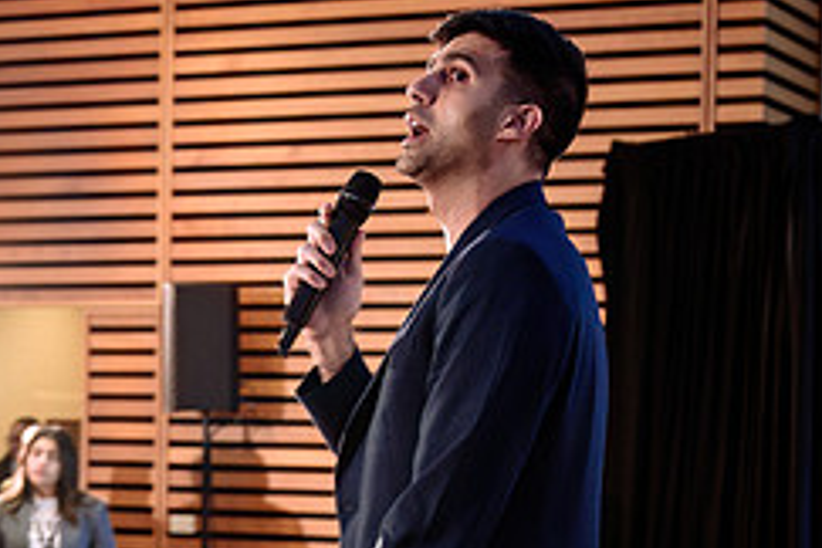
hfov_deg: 16.1
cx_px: 32
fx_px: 2854
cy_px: 502
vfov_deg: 10.9
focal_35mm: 125
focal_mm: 44
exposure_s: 1/100
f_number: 3.2
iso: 640
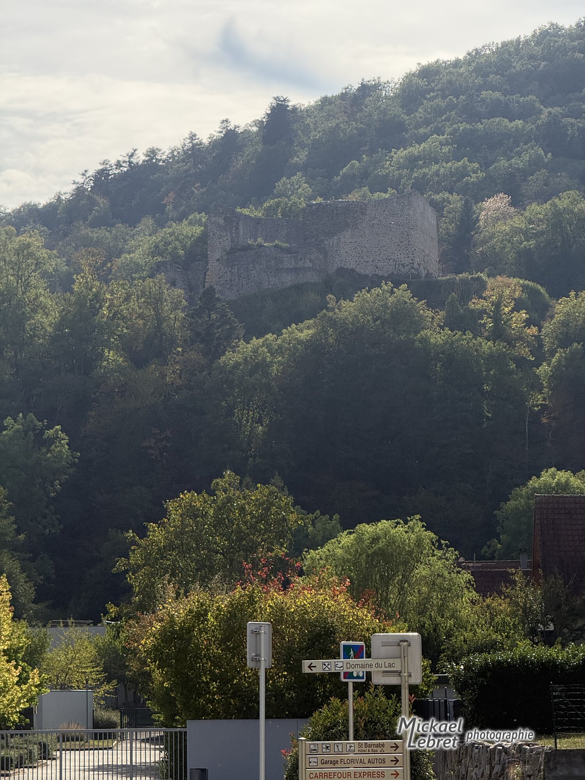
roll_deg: +1.4
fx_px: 2704
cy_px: 390
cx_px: 292
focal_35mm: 120
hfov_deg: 12.3
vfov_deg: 16.4
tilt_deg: +8.1
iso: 64
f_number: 2.8
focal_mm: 15.66
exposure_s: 1/3195
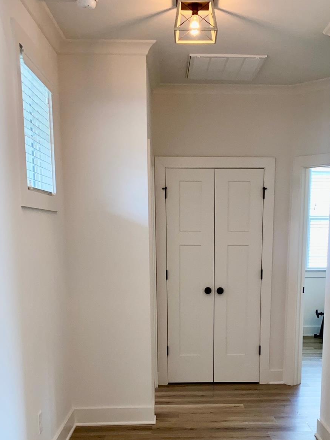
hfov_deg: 32.2
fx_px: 572
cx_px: 186
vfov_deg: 40.3
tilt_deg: -10.3
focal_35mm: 45
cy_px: 355
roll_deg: +0.2
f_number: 1.8
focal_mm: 4.25
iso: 32
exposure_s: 1/60
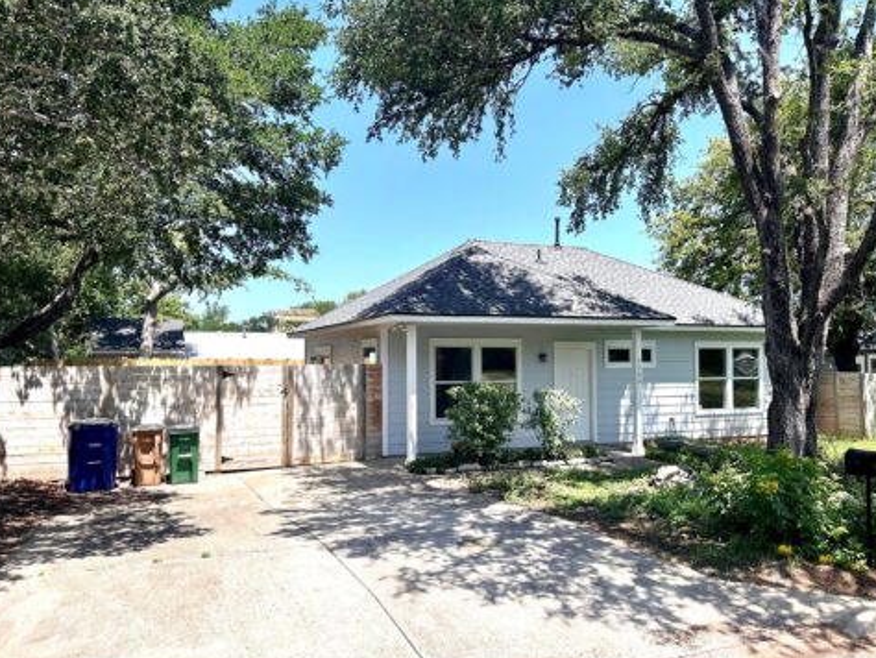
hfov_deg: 65.3
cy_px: 338
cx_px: 443
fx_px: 684
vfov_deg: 51.4
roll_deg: +0.2
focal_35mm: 27
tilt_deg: +2.5
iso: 80
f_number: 1.78
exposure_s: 1/3058
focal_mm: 6.86
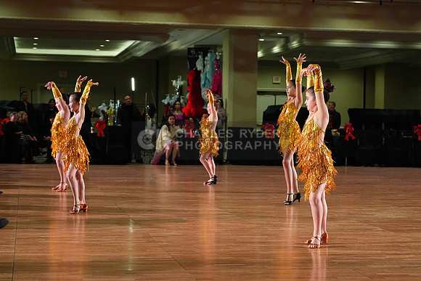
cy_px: 140
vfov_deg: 16.5
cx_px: 210
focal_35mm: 83
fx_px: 971
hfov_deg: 24.5
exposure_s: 1/400
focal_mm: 83
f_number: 6.3
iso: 8000
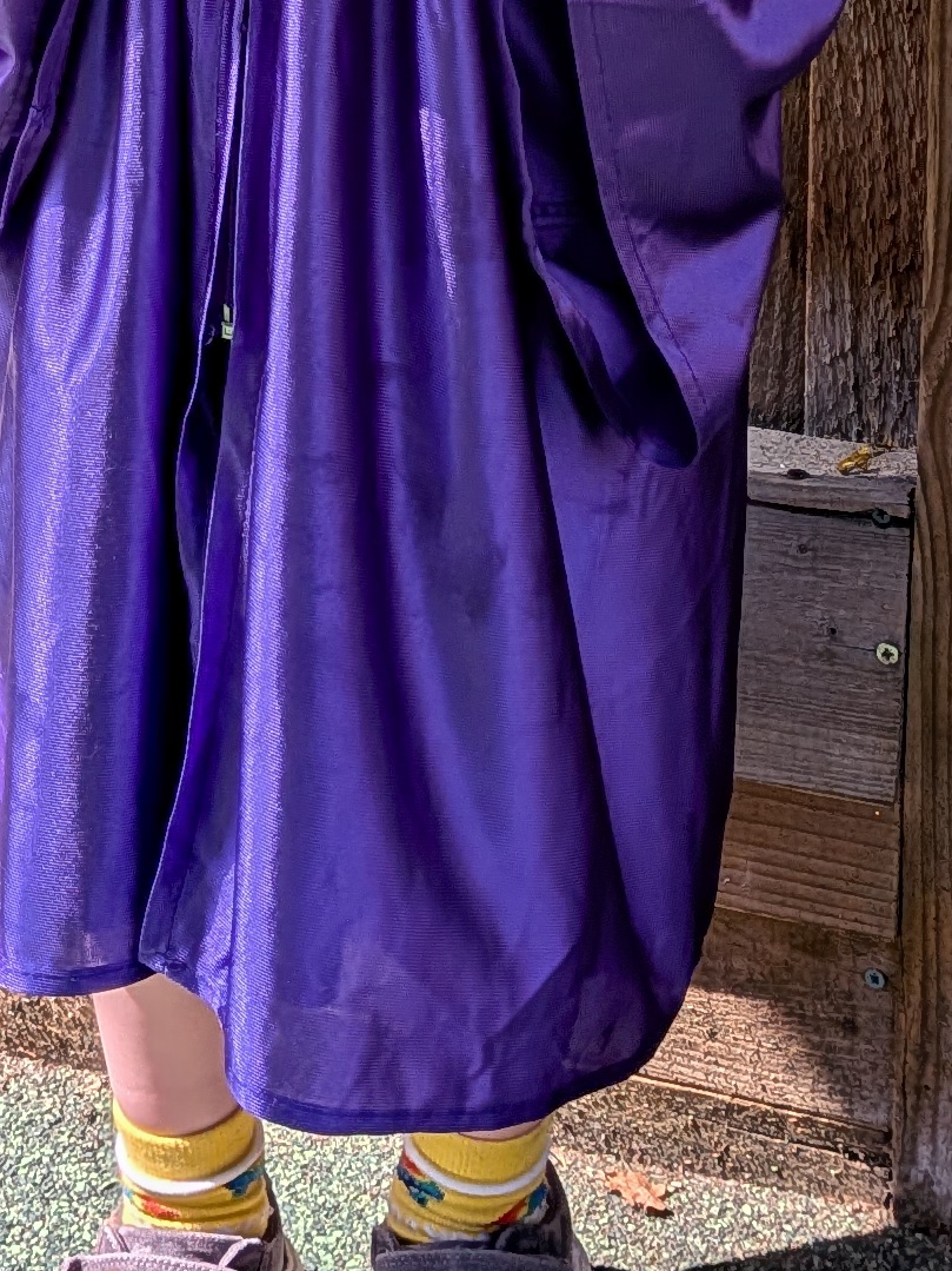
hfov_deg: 16.6
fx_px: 3264
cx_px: 457
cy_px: -148
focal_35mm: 89
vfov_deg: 20.9
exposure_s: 1/4831
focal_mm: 4.53
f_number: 1.7
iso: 28
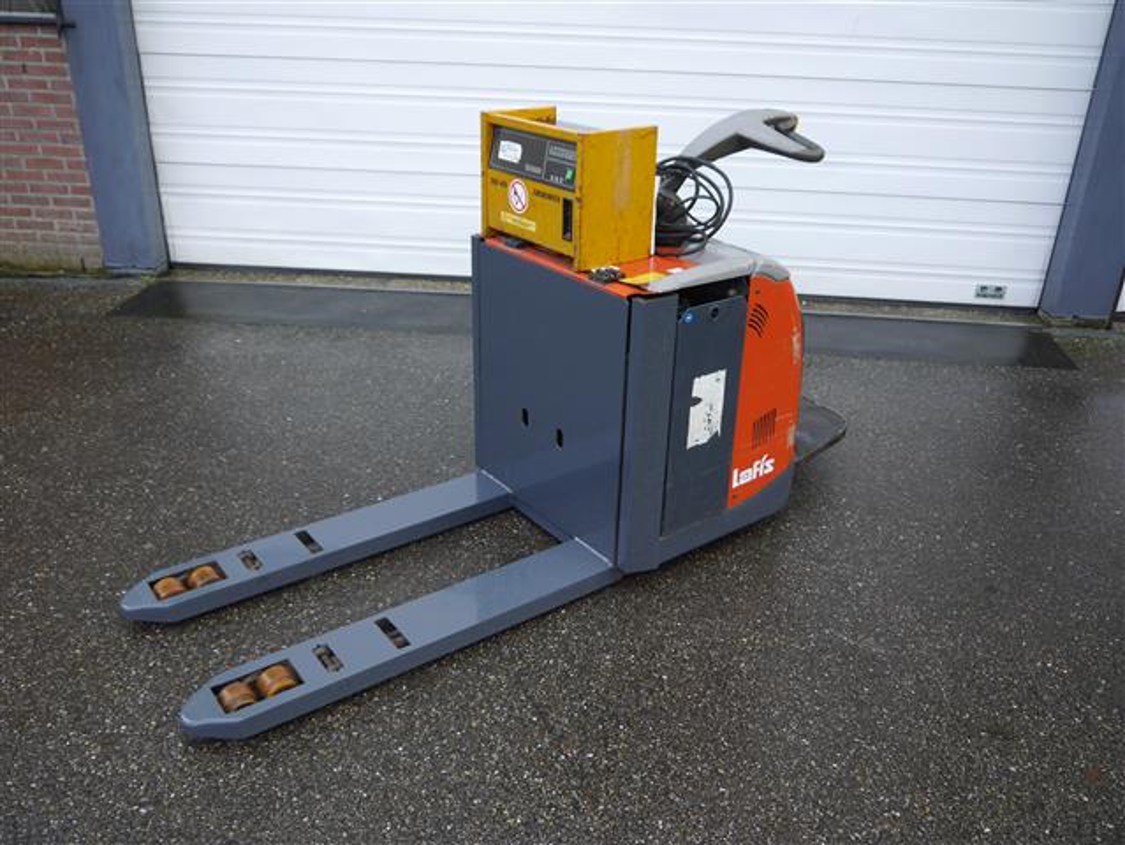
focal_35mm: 30
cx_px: 562
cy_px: 422
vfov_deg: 46.8
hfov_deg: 59.9
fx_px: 976
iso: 160
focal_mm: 15
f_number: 3.5
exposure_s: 1/100
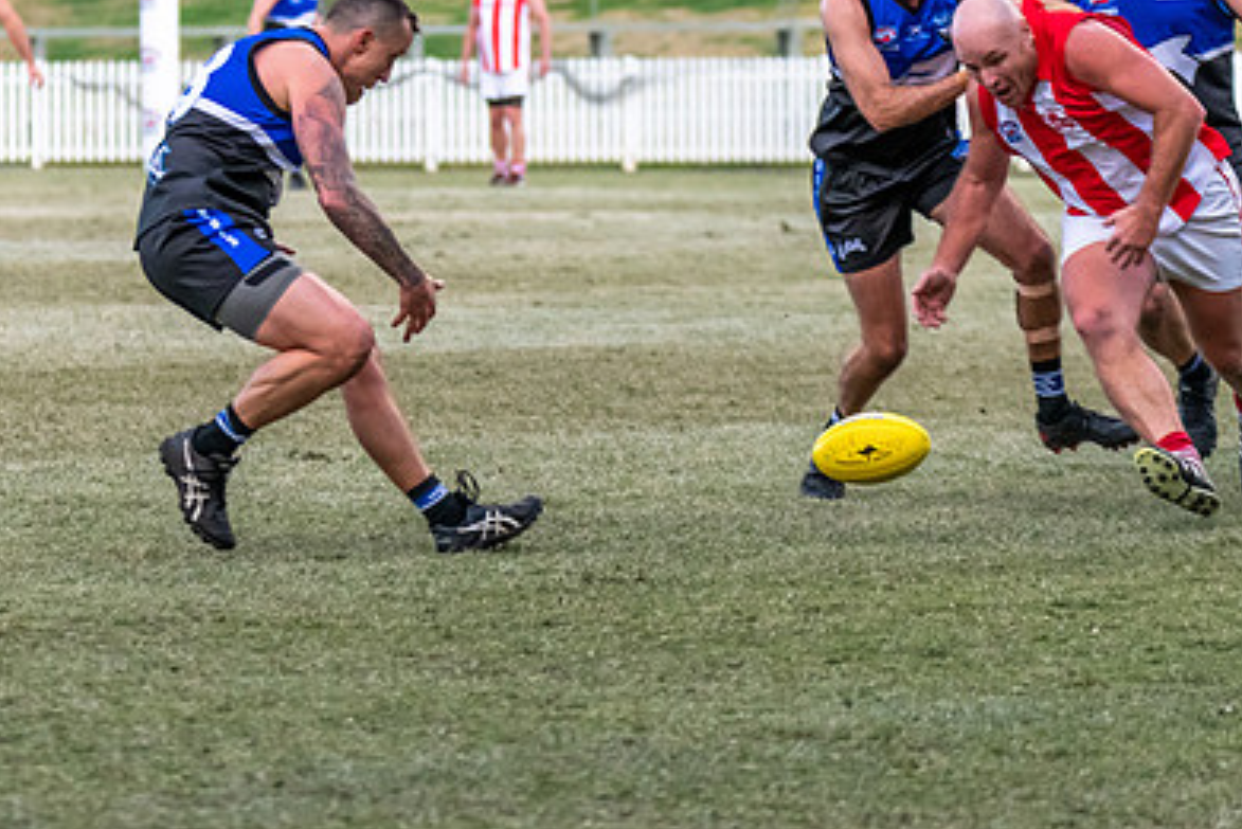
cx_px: 516
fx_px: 10112
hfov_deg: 7.0
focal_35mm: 293
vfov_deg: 4.7
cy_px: 294
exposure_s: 1/1600
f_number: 5
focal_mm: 150
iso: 2200
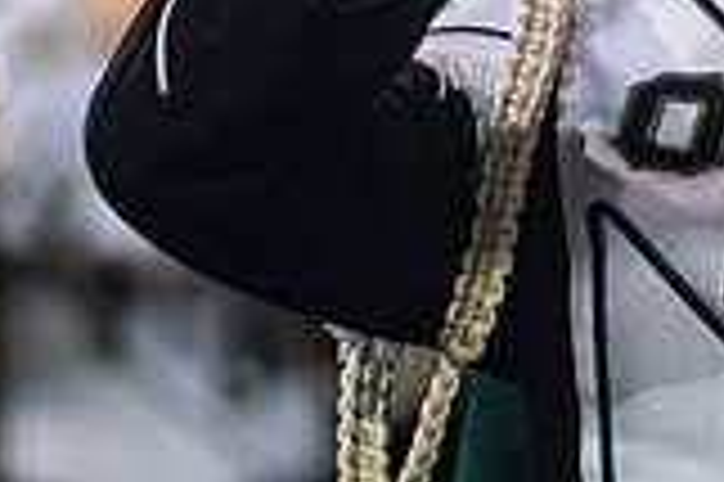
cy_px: -374
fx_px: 14505
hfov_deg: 2.9
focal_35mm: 722
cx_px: 1066
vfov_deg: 1.9
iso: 1000
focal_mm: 200
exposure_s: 1/500
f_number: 2.8
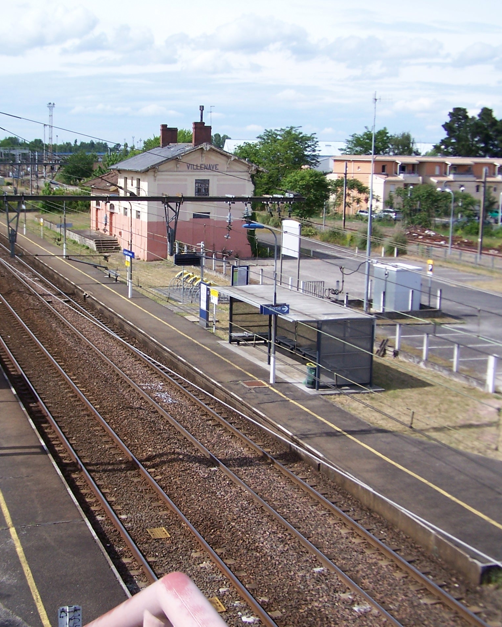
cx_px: 194
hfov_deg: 30.2
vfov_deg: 37.3
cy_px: 316
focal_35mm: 50
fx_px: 929
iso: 80
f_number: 2.8
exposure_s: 1/1000
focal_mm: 6.3
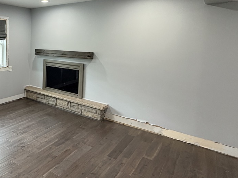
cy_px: 56
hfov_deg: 53.2
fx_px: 199
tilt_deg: -4.6
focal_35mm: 29
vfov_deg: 47.2
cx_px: 20
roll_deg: -0.8
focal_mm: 2.22
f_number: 2.2
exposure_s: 1/60
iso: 160
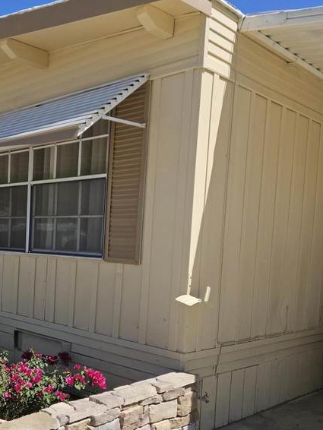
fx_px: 485
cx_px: 52
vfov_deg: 47.3
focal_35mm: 39
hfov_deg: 35.3
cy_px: 275
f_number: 1.8
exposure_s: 1/1839
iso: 25
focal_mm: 5.4
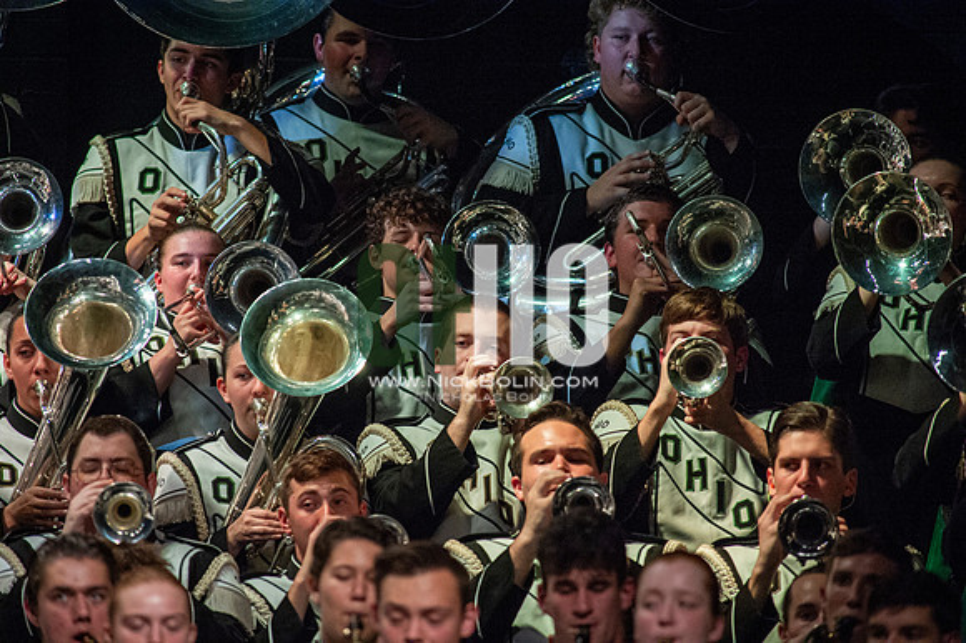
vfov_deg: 2.3
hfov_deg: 3.4
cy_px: 322
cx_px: 483
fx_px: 16090
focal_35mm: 600
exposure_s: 1/400
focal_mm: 600
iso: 5000
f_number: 5.6
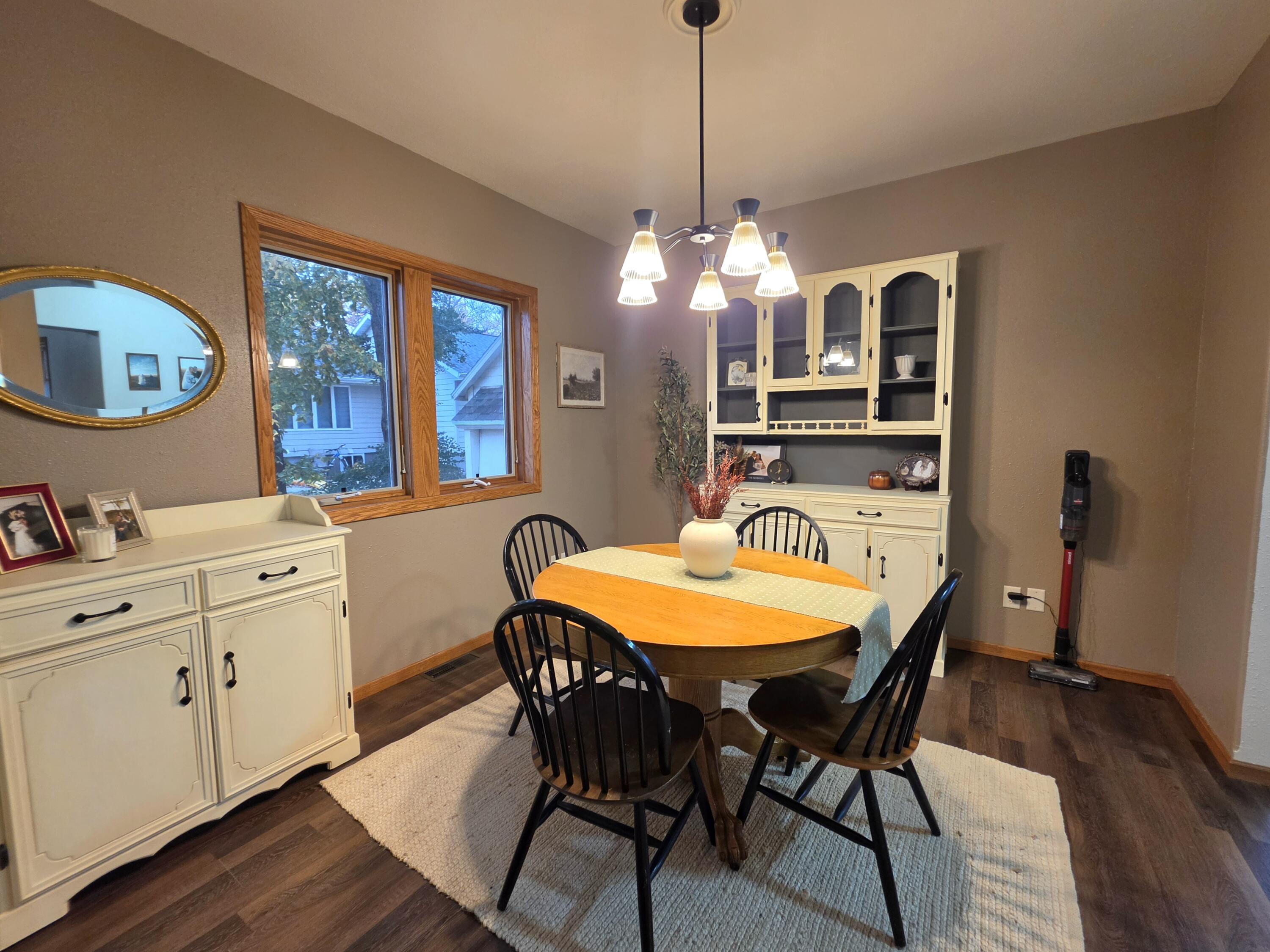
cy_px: 476
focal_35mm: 13
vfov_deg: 89.9
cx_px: 635
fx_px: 477
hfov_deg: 106.2
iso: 160
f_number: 1.9
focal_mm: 2.2
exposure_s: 1/60.2
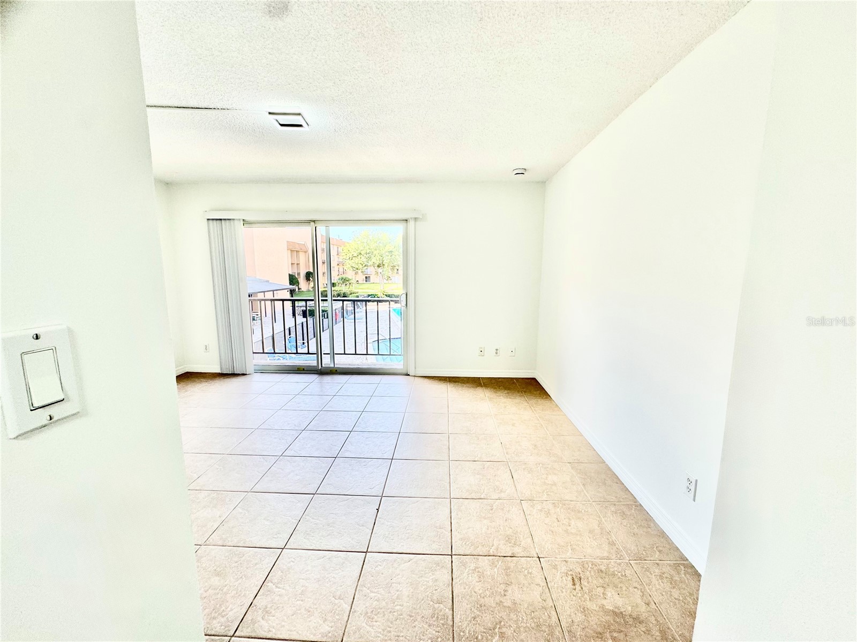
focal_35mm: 14
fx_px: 347
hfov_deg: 102.1
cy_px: 321
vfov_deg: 85.7
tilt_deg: -8.9
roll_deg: +0.1
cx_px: 428
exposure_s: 1/105
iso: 40
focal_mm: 2.22
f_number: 2.2
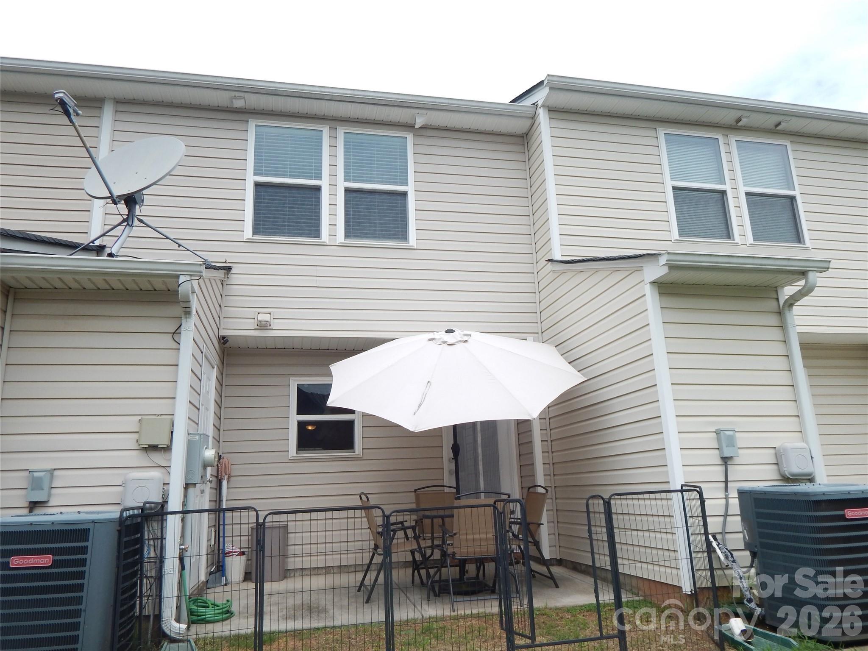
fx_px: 627
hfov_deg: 69.4
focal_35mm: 25
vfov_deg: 54.9
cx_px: 434
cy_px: 326
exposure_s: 1/1000
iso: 125
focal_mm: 4.5
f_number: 3.1
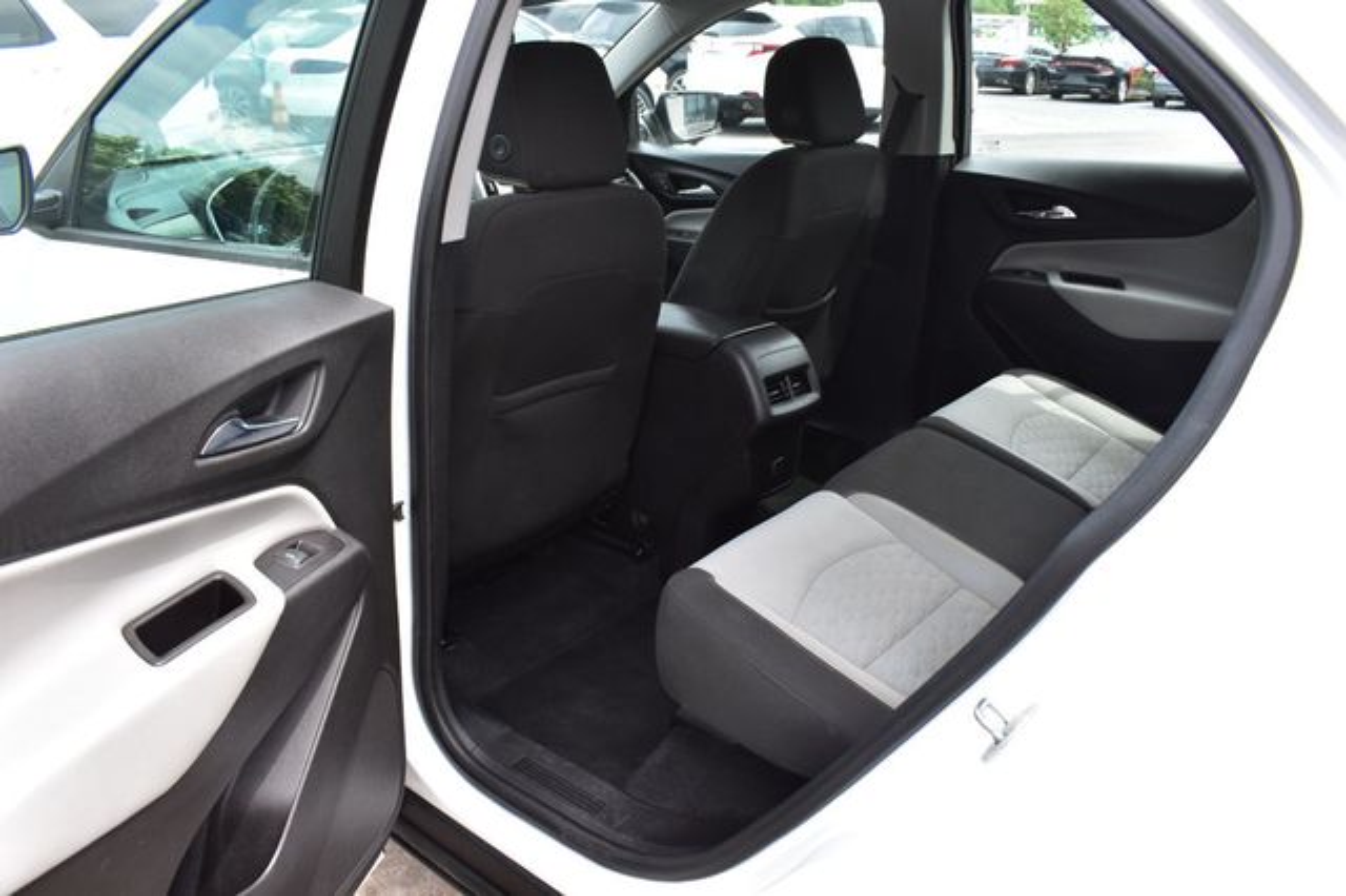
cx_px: 673
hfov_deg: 67.4
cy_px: 448
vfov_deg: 47.9
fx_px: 1009
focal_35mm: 27
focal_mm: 18
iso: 400
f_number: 9
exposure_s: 1/125
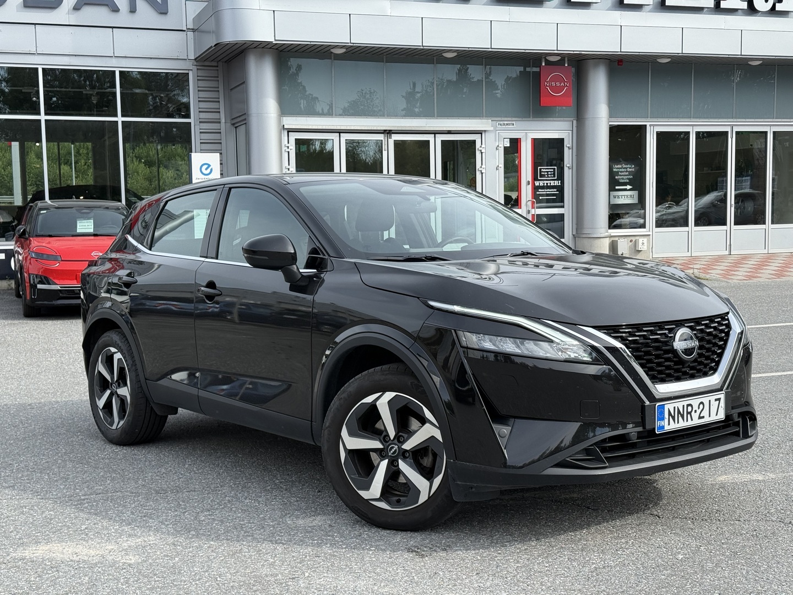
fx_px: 1100
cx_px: 396
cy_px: 298
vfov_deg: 30.3
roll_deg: +1.3
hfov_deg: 39.7
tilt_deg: -4.4
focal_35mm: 48
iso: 80
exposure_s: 1/2146
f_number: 1.78
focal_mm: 6.76
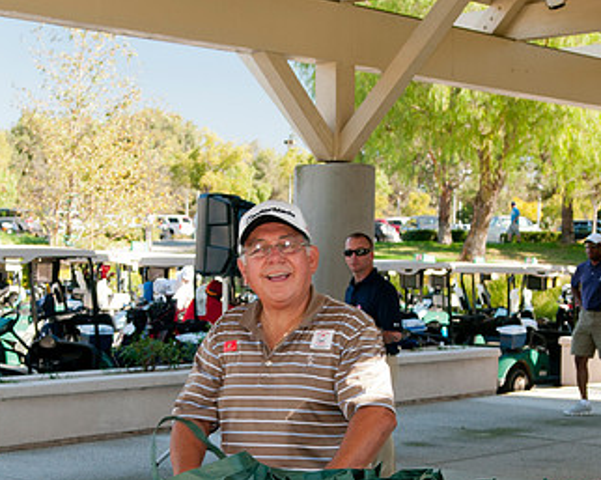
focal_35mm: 76
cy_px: 343
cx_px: 261
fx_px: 1351
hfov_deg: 25.1
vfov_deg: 20.0
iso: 200
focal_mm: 30
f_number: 5
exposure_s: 1/60
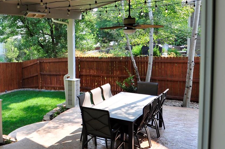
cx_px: 12
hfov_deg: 47.4
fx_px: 218
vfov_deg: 37.5
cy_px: 54
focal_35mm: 35
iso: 200
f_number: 5.6
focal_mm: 12
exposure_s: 1/125
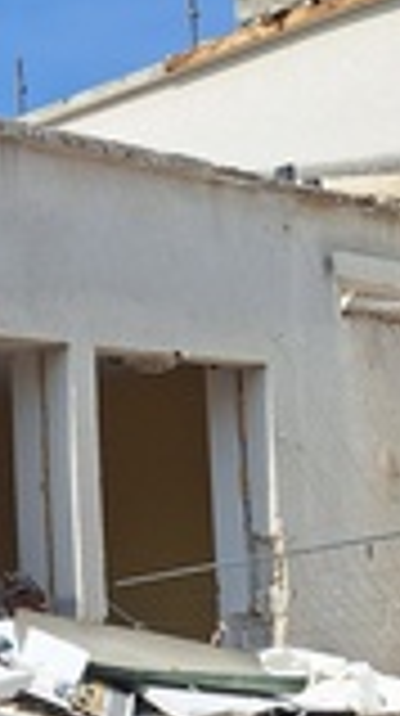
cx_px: -378
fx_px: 1344
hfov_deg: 14.4
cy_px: 482
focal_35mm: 71
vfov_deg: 29.6
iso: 40
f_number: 1.8
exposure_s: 1/3876
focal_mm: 5.54
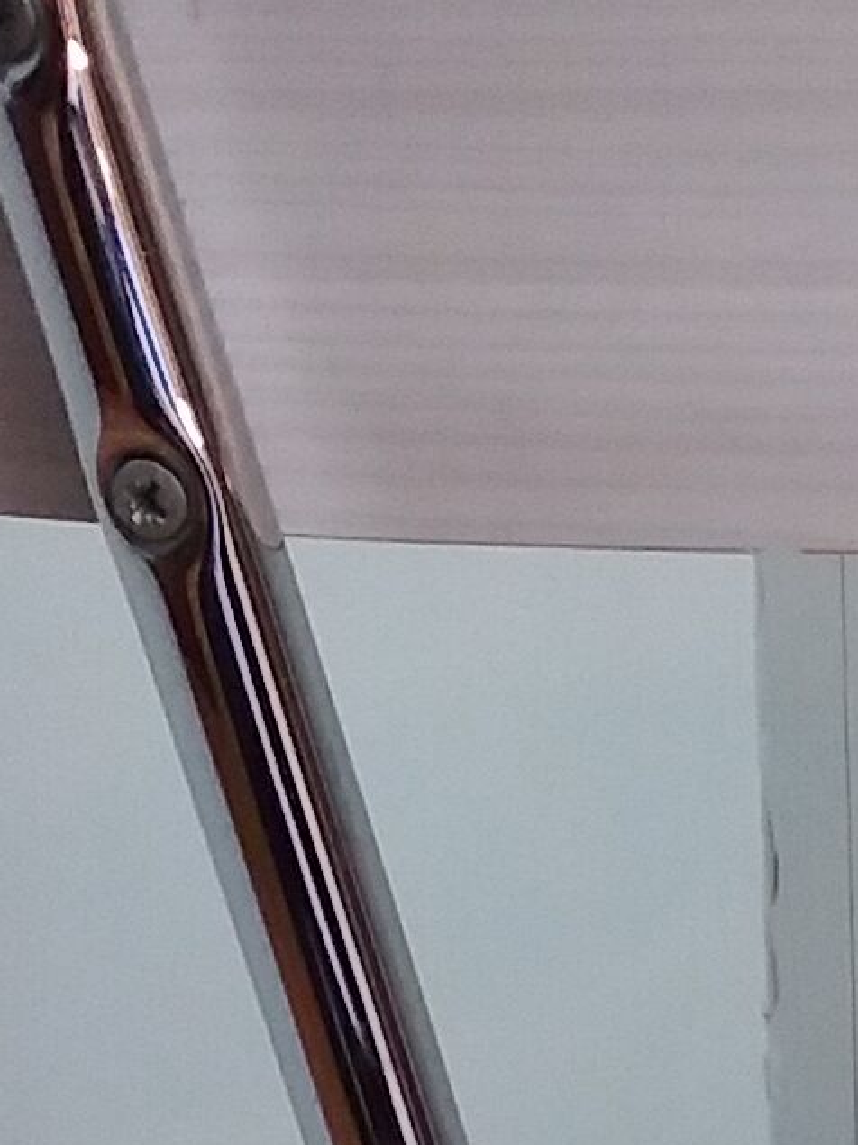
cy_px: 1947
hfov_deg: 8.1
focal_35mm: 182
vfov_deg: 10.3
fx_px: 6017
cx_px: 916
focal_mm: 3.7
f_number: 1.9
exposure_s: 1/33
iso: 160
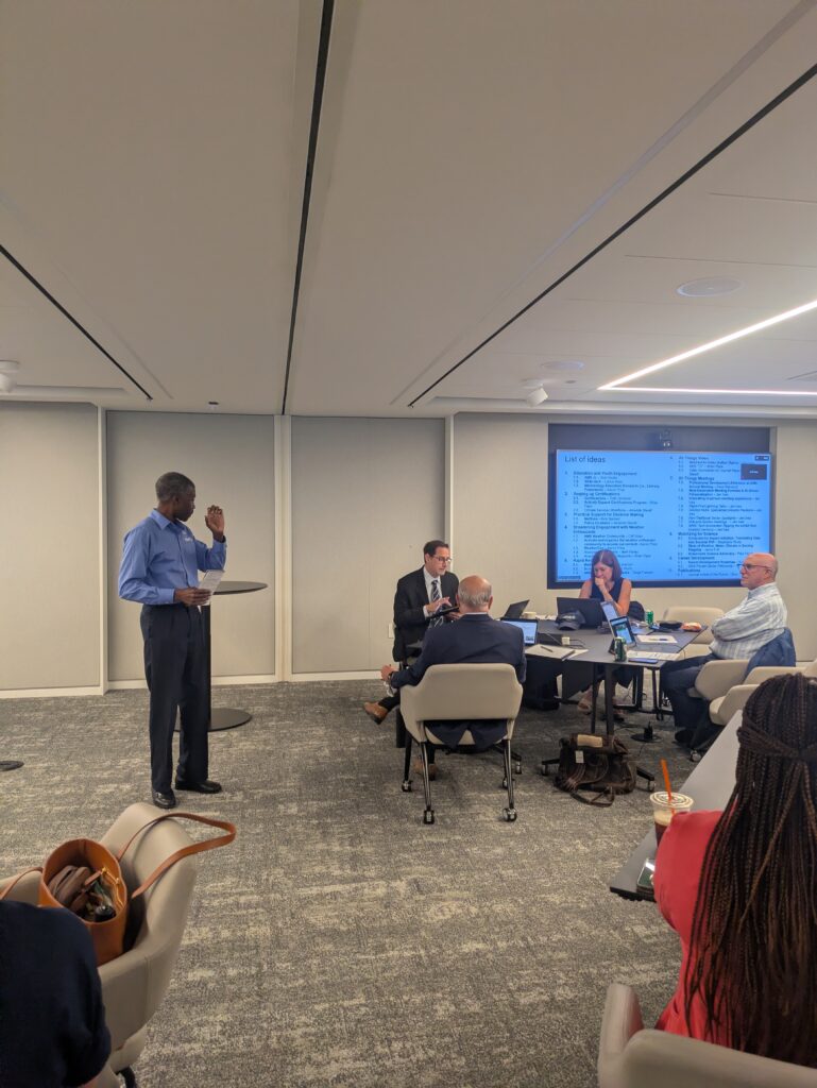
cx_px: 408
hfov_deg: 54.9
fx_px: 786
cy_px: 544
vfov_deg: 69.4
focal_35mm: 25
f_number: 1.89
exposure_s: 1/120
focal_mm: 5.43
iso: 153
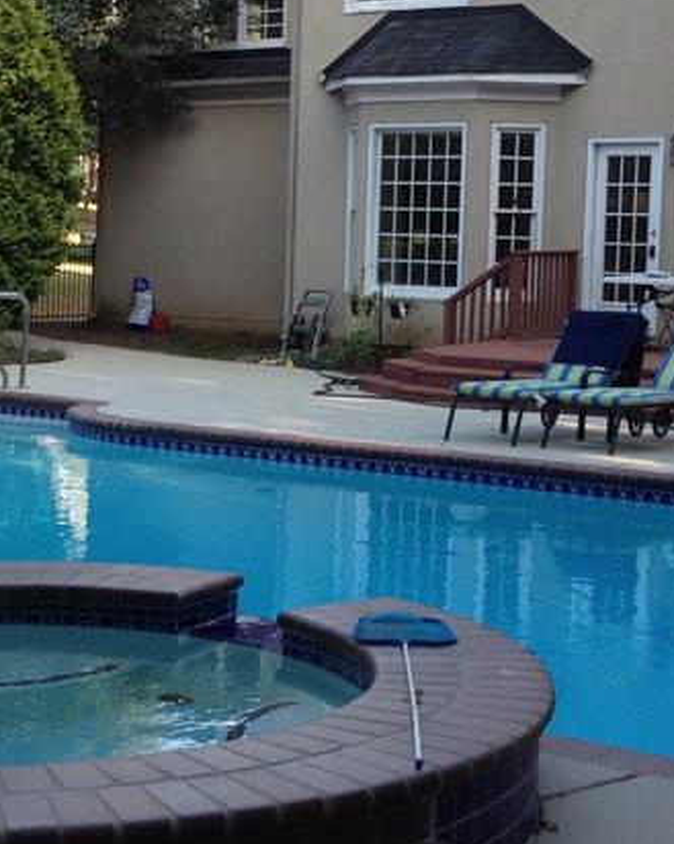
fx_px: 2122
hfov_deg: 18.0
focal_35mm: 85
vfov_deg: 22.4
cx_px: 293
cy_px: 295
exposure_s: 1/198
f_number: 2.4
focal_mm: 4.28
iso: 50
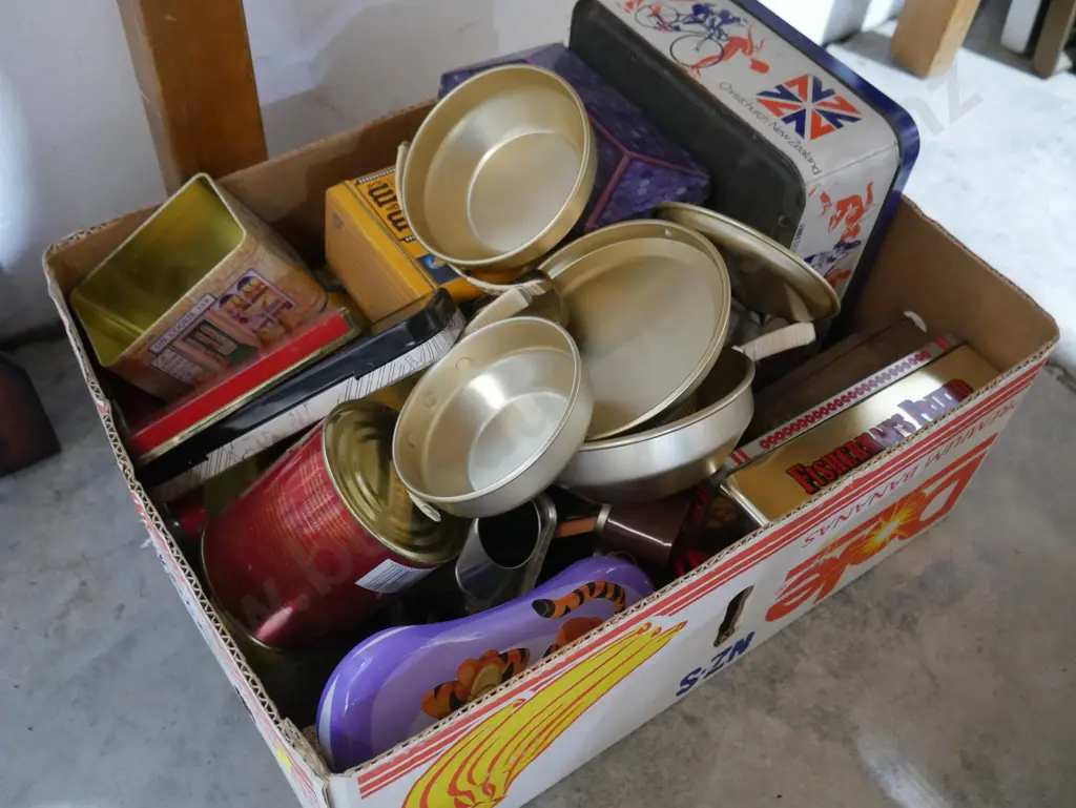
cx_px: 538
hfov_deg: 53.9
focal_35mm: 34
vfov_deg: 41.8
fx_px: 1057
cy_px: 404
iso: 3200
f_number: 4
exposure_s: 1/30
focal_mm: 17
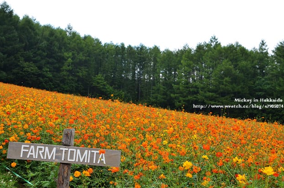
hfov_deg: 42.8
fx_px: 362
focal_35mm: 46
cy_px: 94
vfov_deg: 29.1
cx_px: 141
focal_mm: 30
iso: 1000
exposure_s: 1/1250
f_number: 5.6
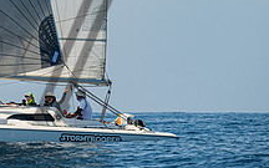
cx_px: -35
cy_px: -52
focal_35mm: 731
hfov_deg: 2.9
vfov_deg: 1.8
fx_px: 5359
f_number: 7.1
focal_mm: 250
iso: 400
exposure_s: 1/2000
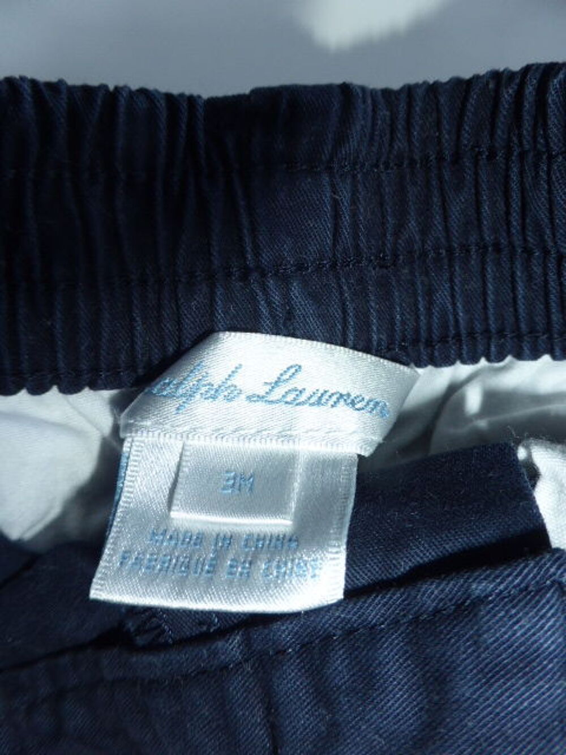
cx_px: 283
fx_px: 545
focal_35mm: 25
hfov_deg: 54.9
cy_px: 378
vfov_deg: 69.4
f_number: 3.3
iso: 100
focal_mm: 4.3
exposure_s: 1/60
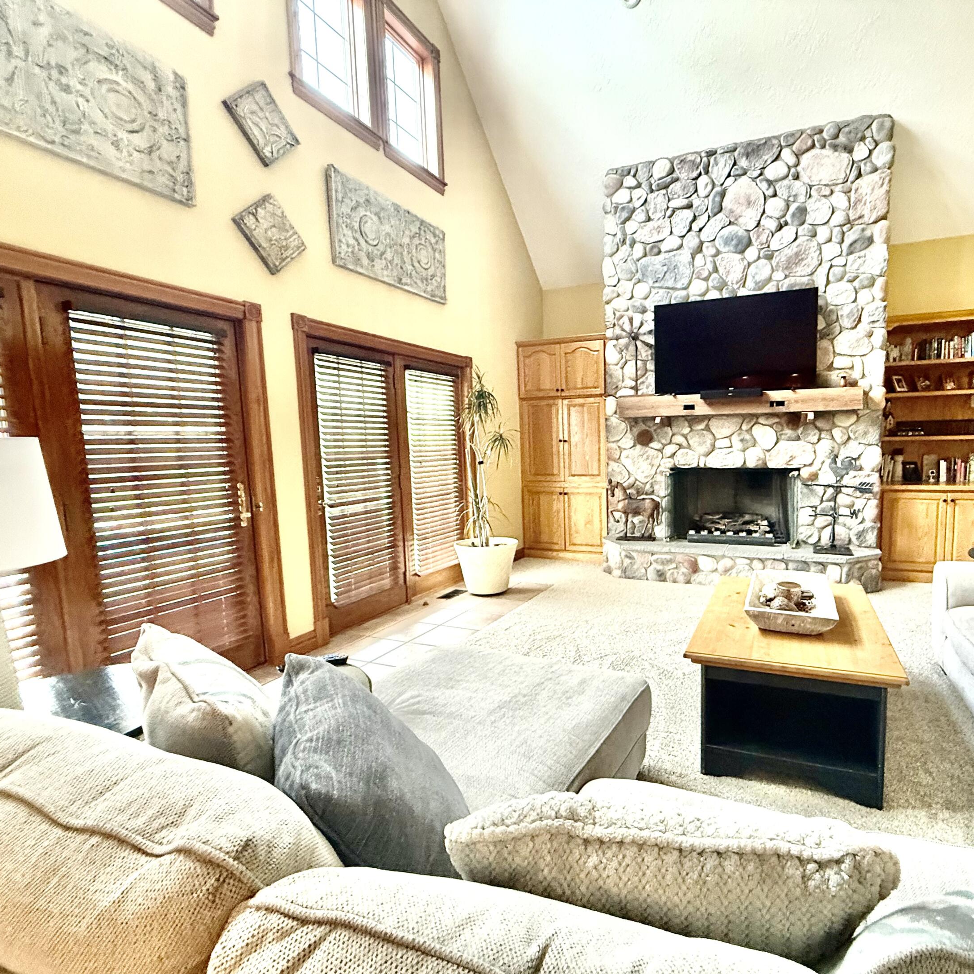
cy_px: 500
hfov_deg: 82.7
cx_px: 595
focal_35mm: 17
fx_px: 541
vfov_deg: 83.9
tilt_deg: -6.9
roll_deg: +0.9
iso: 500
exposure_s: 1/60
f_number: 2.2
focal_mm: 2.22
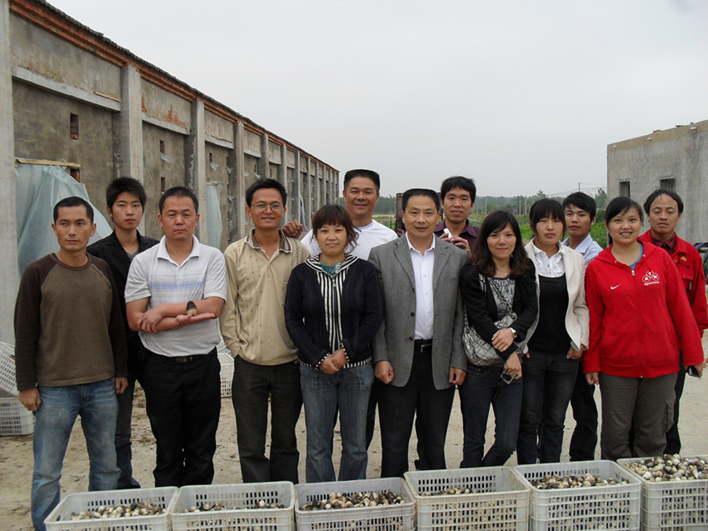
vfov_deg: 40.7
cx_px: 354
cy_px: 266
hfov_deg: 52.6
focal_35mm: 35
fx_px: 716
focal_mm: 6.3
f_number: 3.2
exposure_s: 1/250
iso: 100
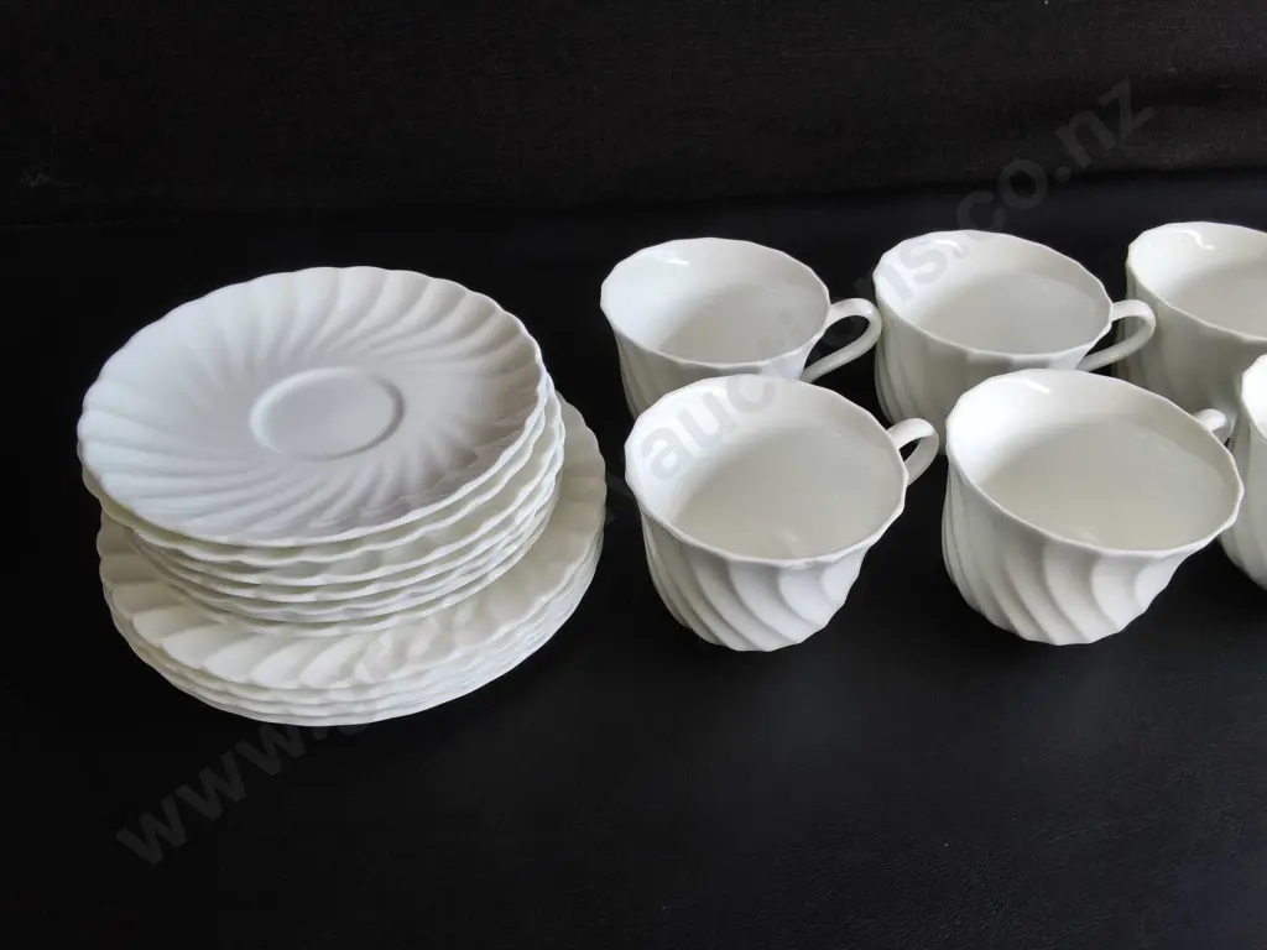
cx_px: 634
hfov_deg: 65.3
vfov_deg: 51.4
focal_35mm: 27
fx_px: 988
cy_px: 475
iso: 100
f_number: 2
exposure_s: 1/100
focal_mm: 2.87
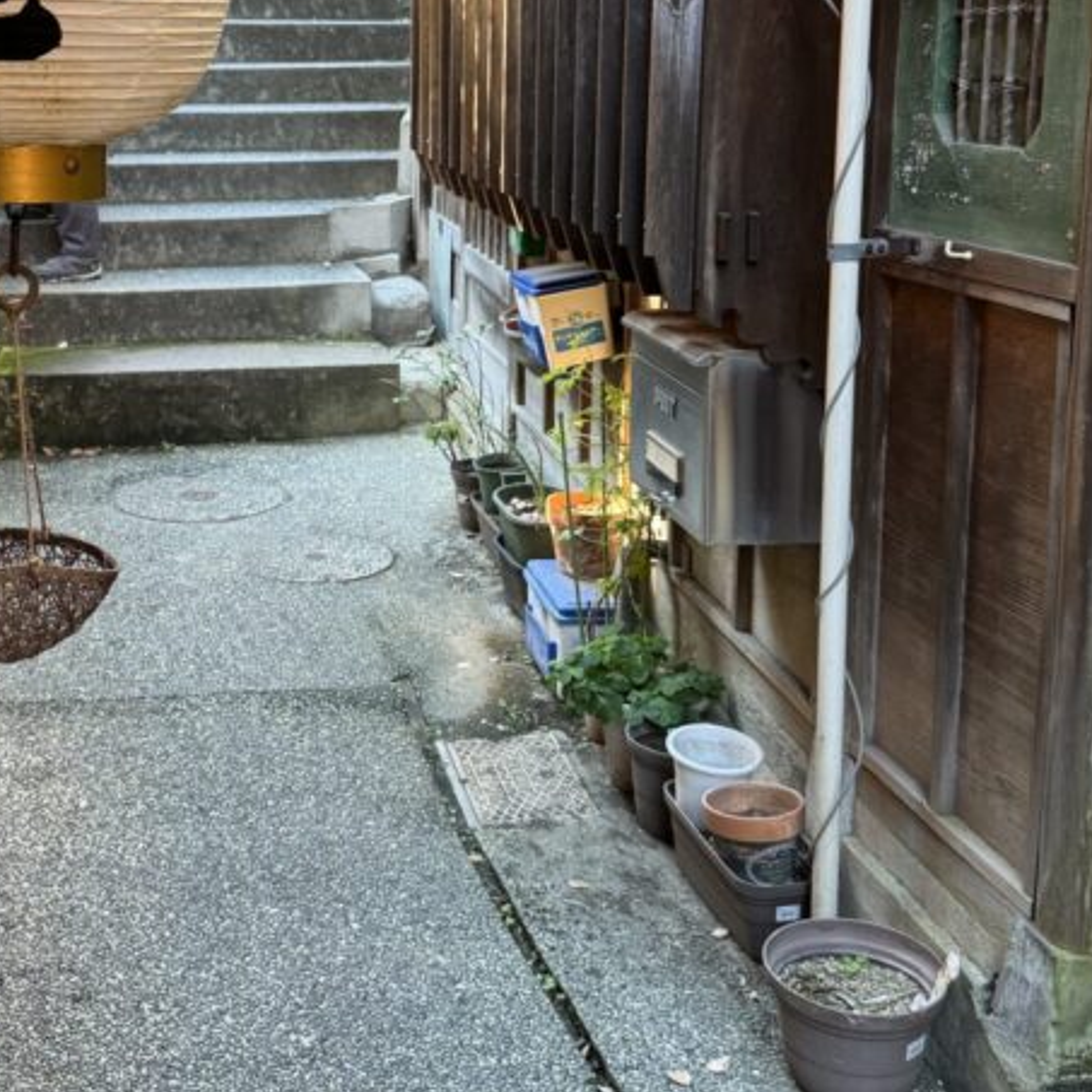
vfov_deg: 34.7
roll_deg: +1.3
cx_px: 352
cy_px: 289
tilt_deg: -6.4
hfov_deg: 35.0
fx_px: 1713
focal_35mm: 48
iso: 200
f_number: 1.78
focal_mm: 6.76
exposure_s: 1/60
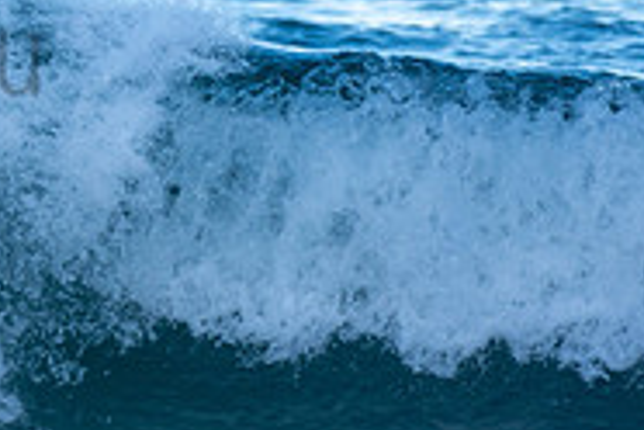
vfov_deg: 0.6
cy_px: 16
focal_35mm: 2344
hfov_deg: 0.9
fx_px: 41928
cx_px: -325
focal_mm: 500
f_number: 5.6
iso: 360
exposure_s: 1/800
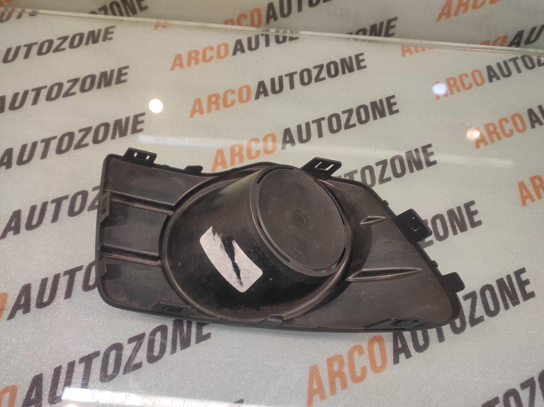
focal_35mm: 17
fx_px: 267
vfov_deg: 74.7
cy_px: 204
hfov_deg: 91.1
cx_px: 272
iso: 116
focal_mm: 4.74
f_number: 1.79
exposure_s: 1/33
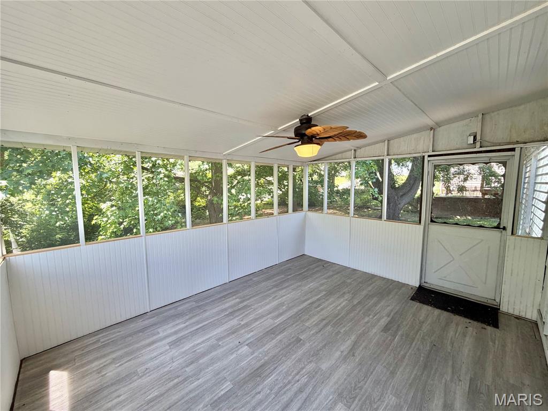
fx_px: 222
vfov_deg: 85.7
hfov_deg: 102.1
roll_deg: +0.1
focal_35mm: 14
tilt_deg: -5.3
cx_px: 274
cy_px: 206
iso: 80
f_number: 2.2
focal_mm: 2.22
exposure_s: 1/120
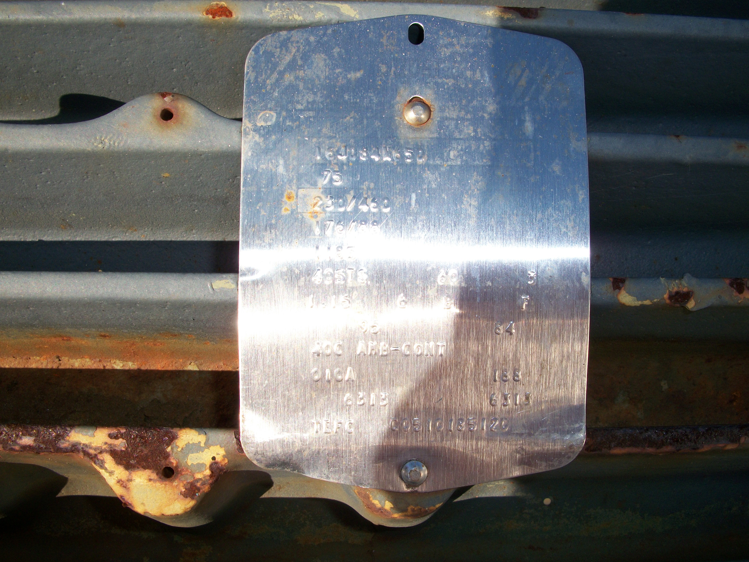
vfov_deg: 40.7
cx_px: 374
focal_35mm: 35
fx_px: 757
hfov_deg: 52.6
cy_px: 281
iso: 80
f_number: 5.6
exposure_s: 1/320
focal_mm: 6.3
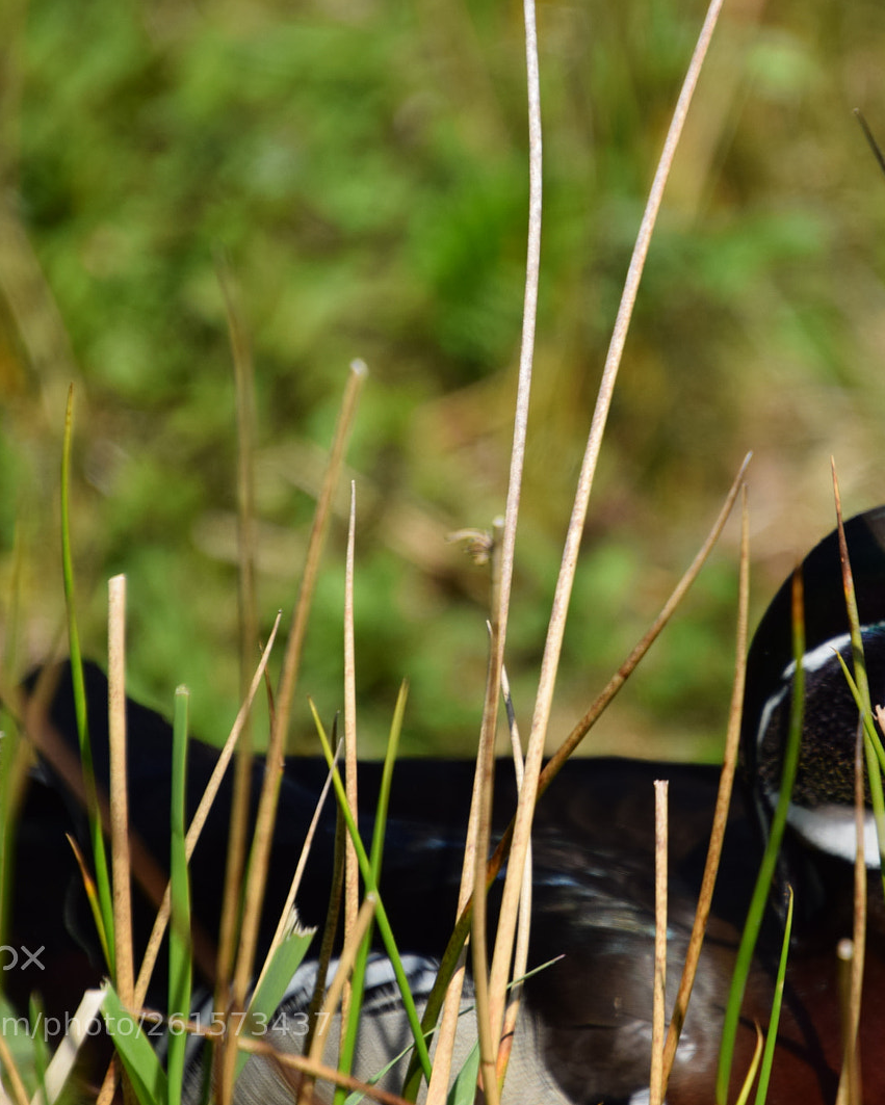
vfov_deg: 2.3
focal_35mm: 847
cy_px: 552
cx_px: 619
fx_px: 27719
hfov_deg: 1.8
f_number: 6.3
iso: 400
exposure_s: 1/1600
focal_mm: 400
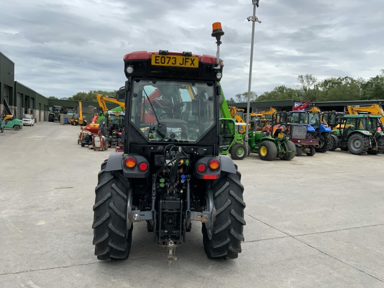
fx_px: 322
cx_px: 192
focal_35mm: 29
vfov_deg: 48.2
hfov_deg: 61.7
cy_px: 144
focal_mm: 3
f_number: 1.8
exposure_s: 1/1195
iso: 16
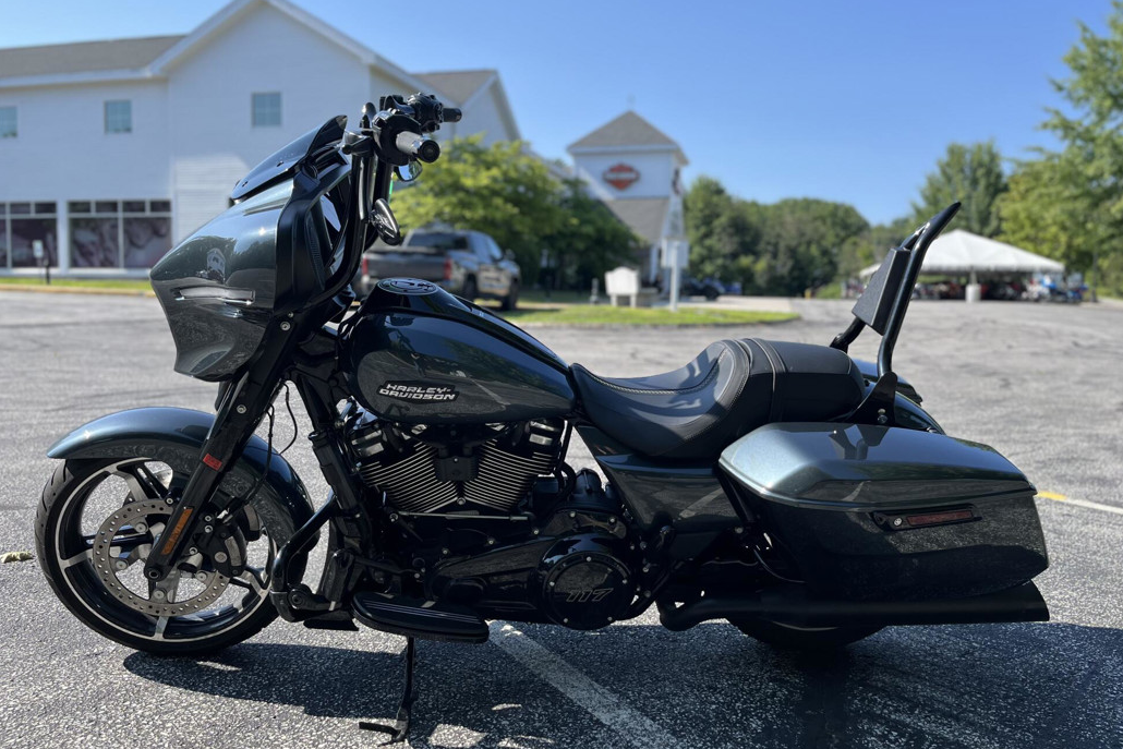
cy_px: 360
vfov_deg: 46.4
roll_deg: -0.5
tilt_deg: -3.4
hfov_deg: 65.5
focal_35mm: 28
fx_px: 874
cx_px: 561
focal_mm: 5.1
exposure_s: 1/1832
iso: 50
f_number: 1.6
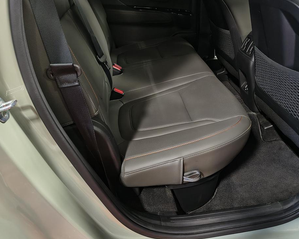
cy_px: 98
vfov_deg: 44.3
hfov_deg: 53.7
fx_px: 292
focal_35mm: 33
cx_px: 183
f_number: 1.8
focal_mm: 5.56
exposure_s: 1/40
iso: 1154
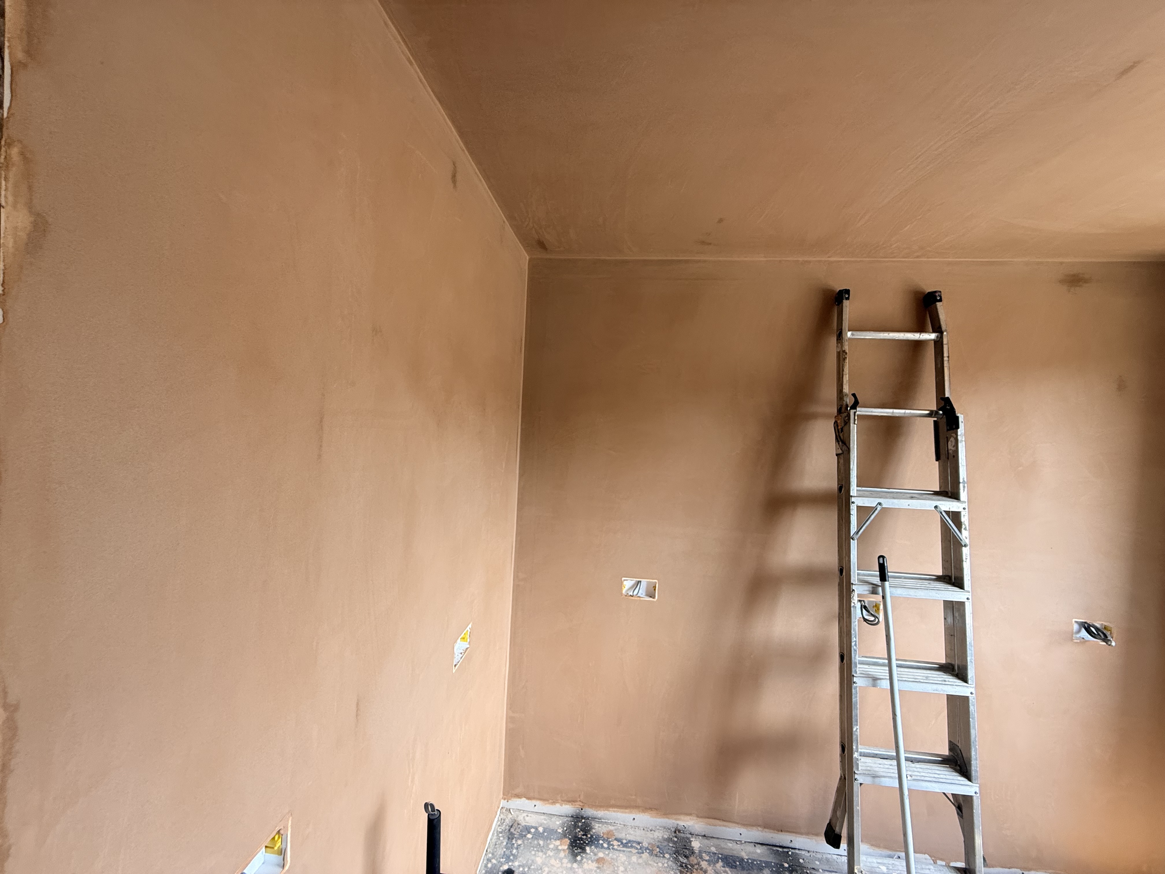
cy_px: 437
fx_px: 471
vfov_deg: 85.7
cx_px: 582
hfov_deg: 102.1
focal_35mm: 14
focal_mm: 2.22
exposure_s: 1/99
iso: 125
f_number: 2.2
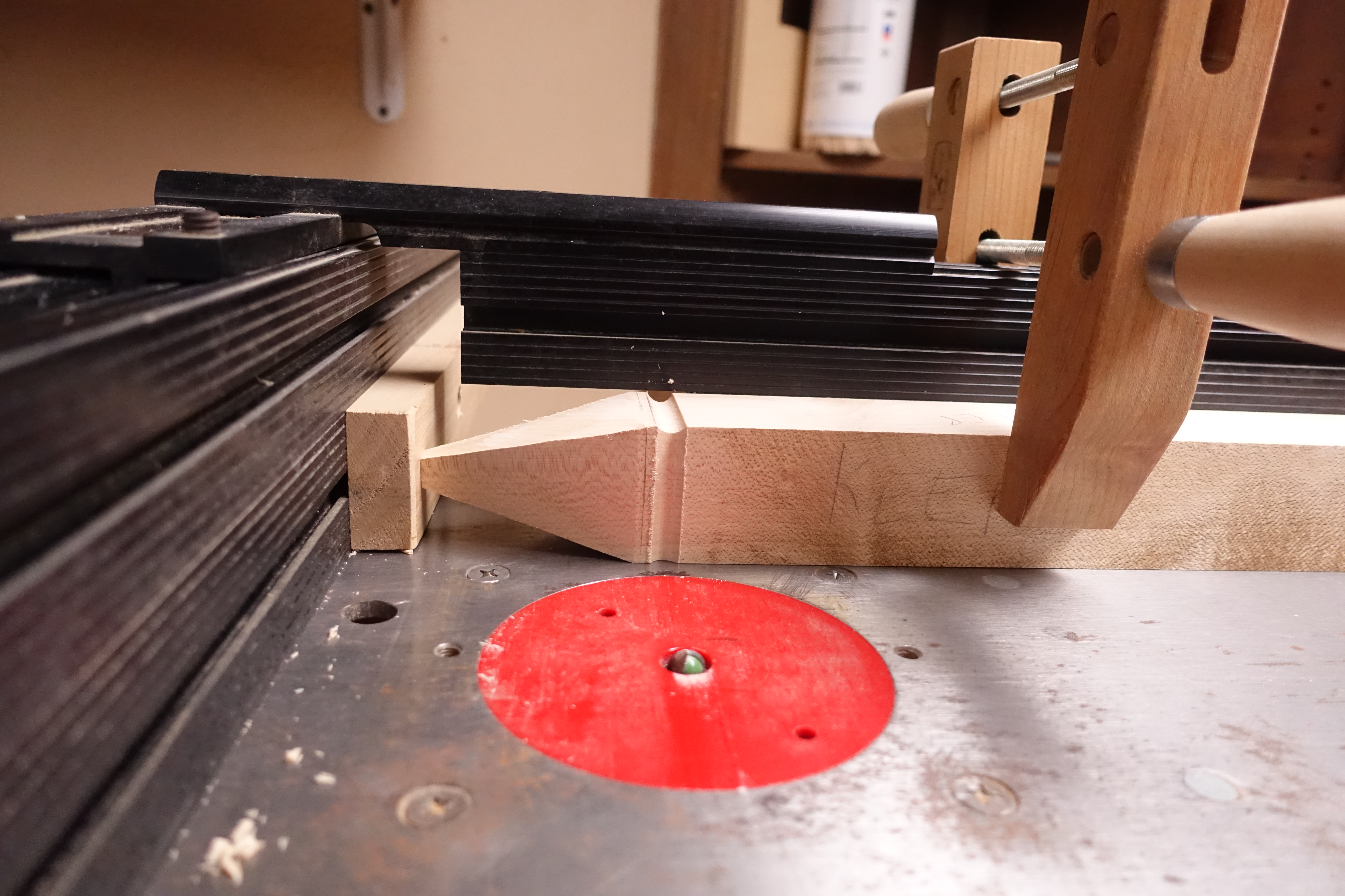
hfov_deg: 73.7
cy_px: 448
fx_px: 897
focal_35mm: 24
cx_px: 672
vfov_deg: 53.1
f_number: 2.5
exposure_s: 1/320
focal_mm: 8.8
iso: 2000
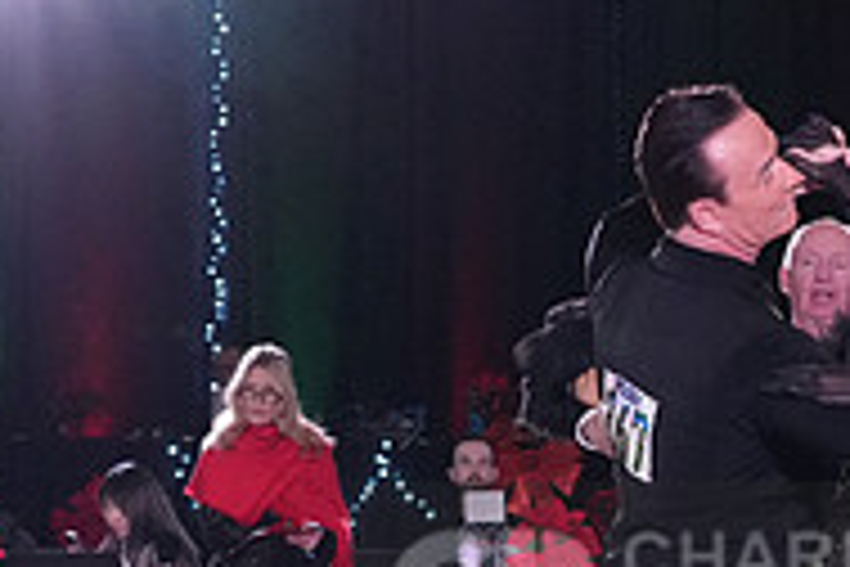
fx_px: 4344
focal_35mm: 184
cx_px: 841
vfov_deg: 7.4
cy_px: 601
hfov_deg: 11.1
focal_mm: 40
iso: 5000
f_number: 5.6
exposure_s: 1/320
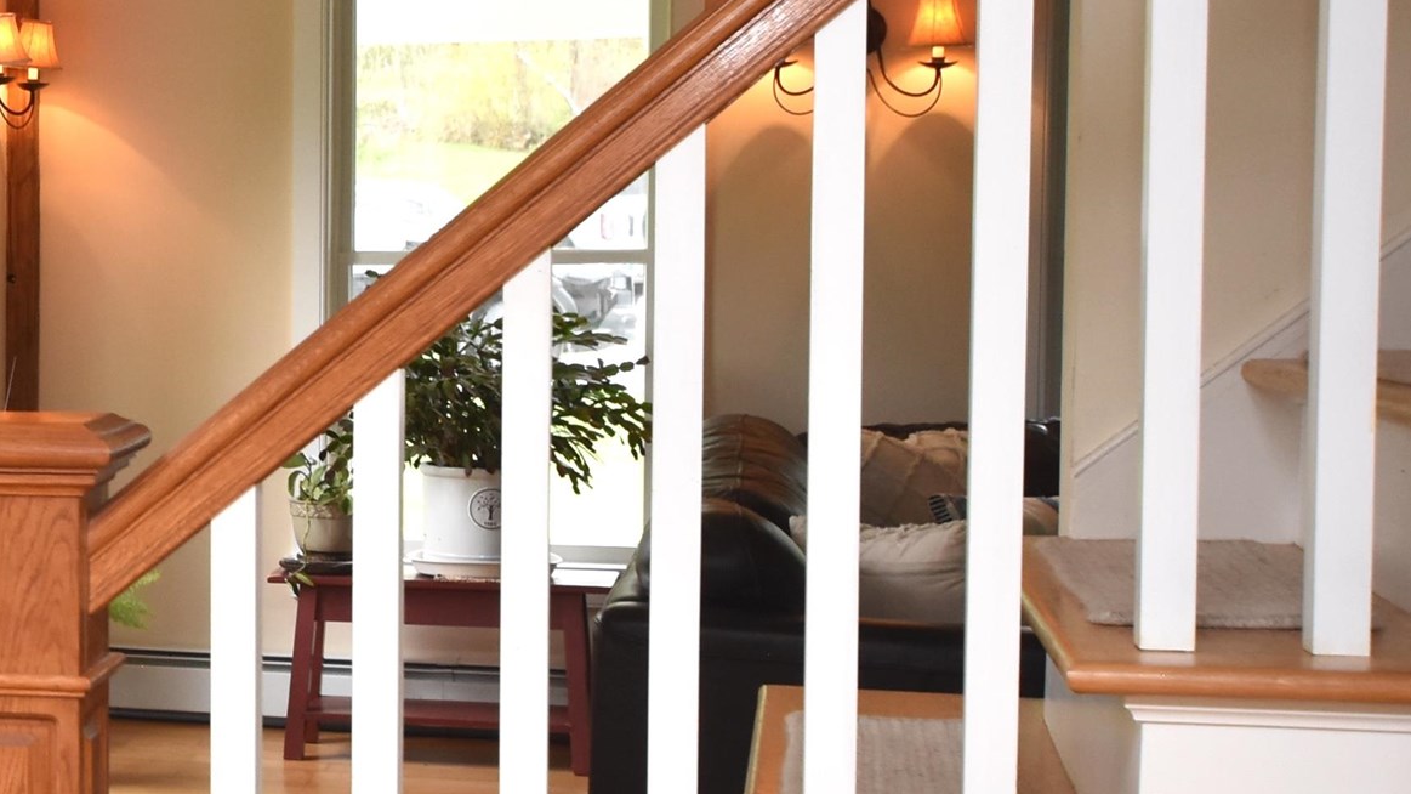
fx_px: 3105
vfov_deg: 14.6
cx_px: -434
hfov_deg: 22.8
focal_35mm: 83
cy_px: 409
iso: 800
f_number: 5
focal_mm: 20
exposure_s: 1/100
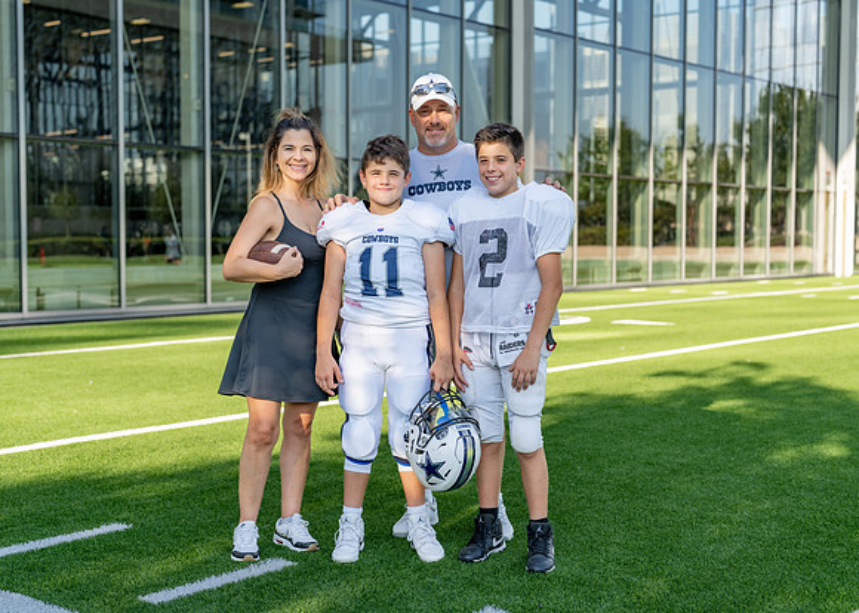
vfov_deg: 26.8
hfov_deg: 36.9
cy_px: 306
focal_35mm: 53
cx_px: 430
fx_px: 1288
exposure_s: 1/640
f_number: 2.8
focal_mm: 50
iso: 100
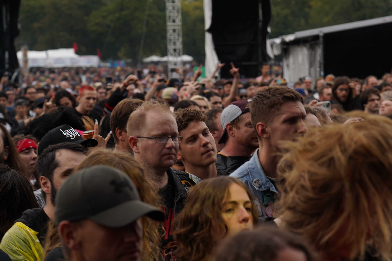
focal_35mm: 142
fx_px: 1546
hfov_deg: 14.4
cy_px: 166
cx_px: 253
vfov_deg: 9.7
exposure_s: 1/250
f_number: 5.6
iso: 100
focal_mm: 105
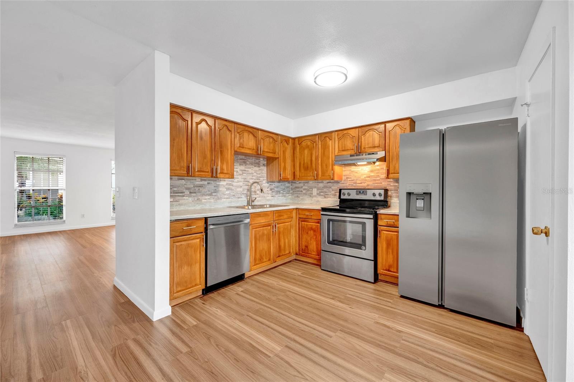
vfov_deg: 81.2
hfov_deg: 104.2
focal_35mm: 14
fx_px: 223
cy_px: 191
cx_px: 287
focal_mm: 14
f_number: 7.1
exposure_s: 1
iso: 250
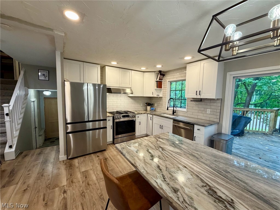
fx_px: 113
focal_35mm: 14
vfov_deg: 85.7
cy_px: 105
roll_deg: -0.8
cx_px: 140
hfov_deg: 102.1
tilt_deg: -5.1
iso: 320
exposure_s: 1/120
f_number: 2.2
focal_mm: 2.22
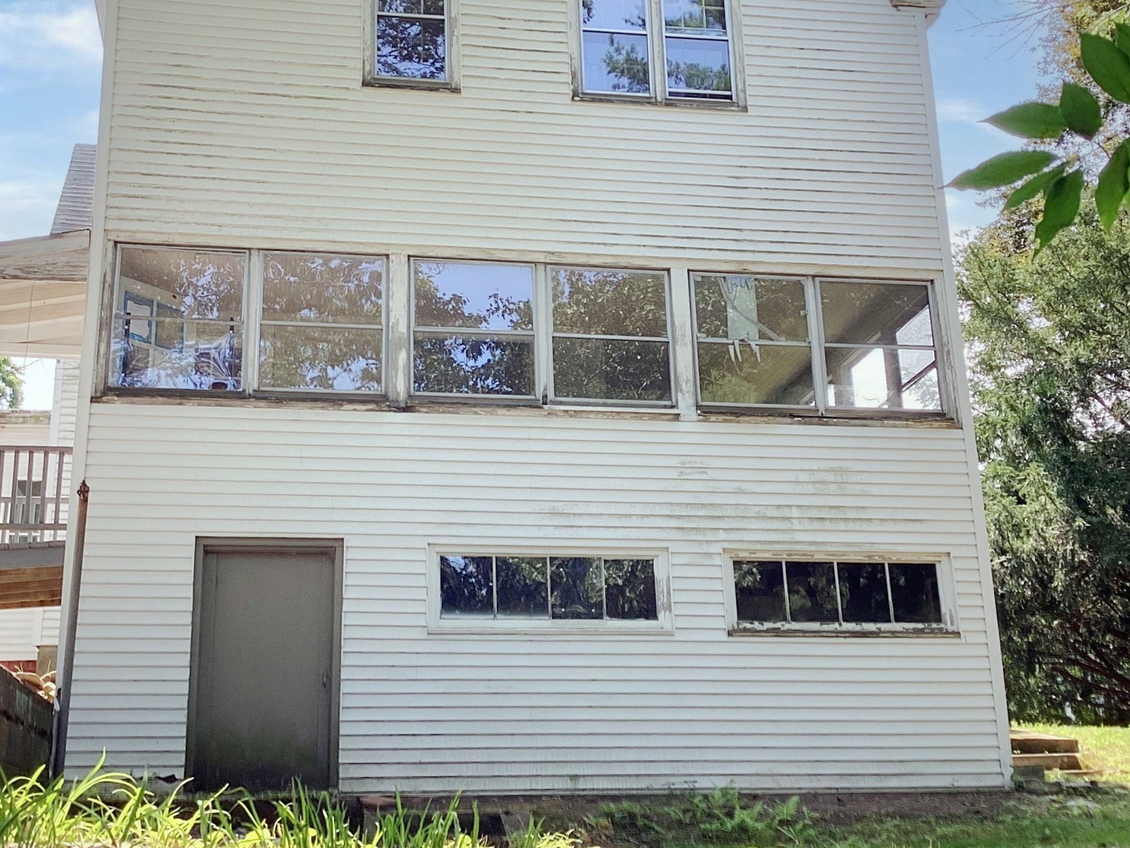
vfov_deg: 34.3
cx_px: 505
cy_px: 416
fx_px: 1371
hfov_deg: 44.7
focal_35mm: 42
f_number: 2.4
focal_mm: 3.3
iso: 25
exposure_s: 1/166
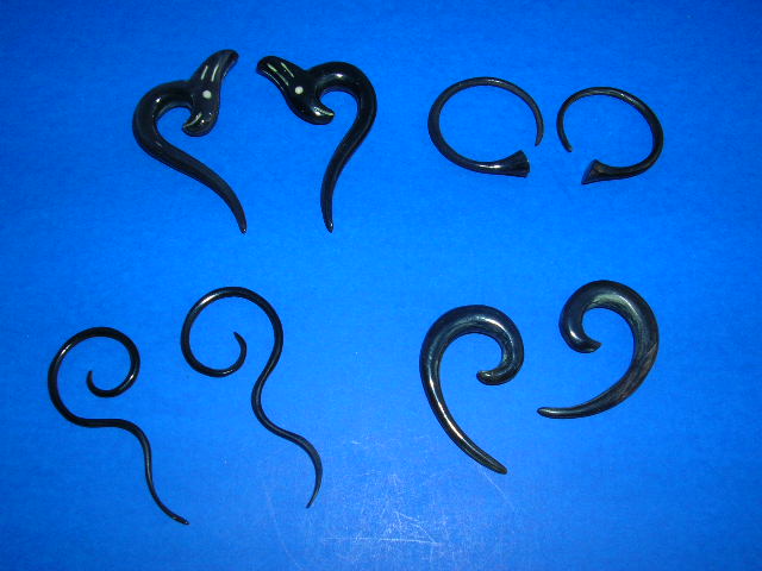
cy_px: 286
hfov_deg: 52.6
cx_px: 381
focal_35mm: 35
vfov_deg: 40.7
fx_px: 770
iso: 50
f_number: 5.6
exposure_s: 1/60.1
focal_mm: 5.8
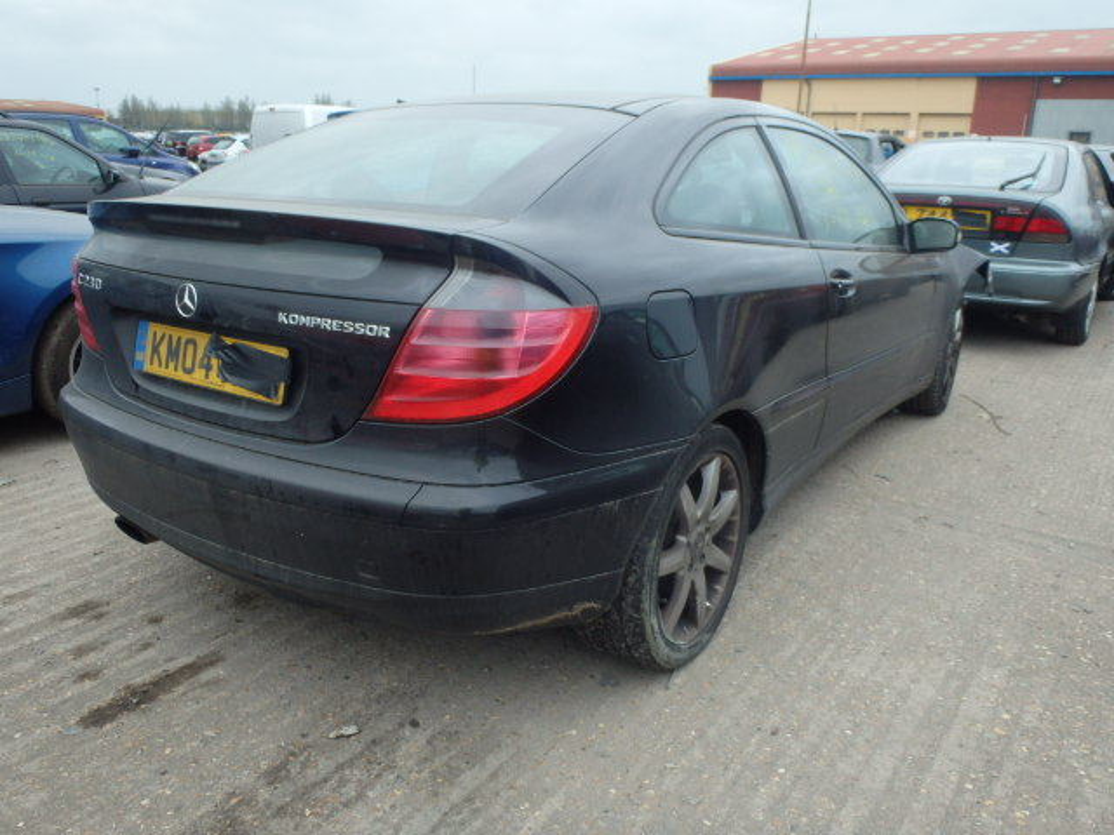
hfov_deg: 63.4
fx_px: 901
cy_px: 418
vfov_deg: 49.7
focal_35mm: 28
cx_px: 557
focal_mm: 5
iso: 200
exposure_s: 1/40
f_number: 3.9
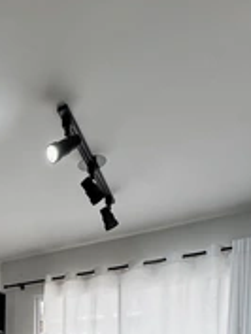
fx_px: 367
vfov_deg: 38.5
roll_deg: -0.7
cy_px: 385
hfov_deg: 31.0
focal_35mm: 38
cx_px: -60
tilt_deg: -0.7
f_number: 2.2
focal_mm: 2.22
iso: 250
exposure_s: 1/60
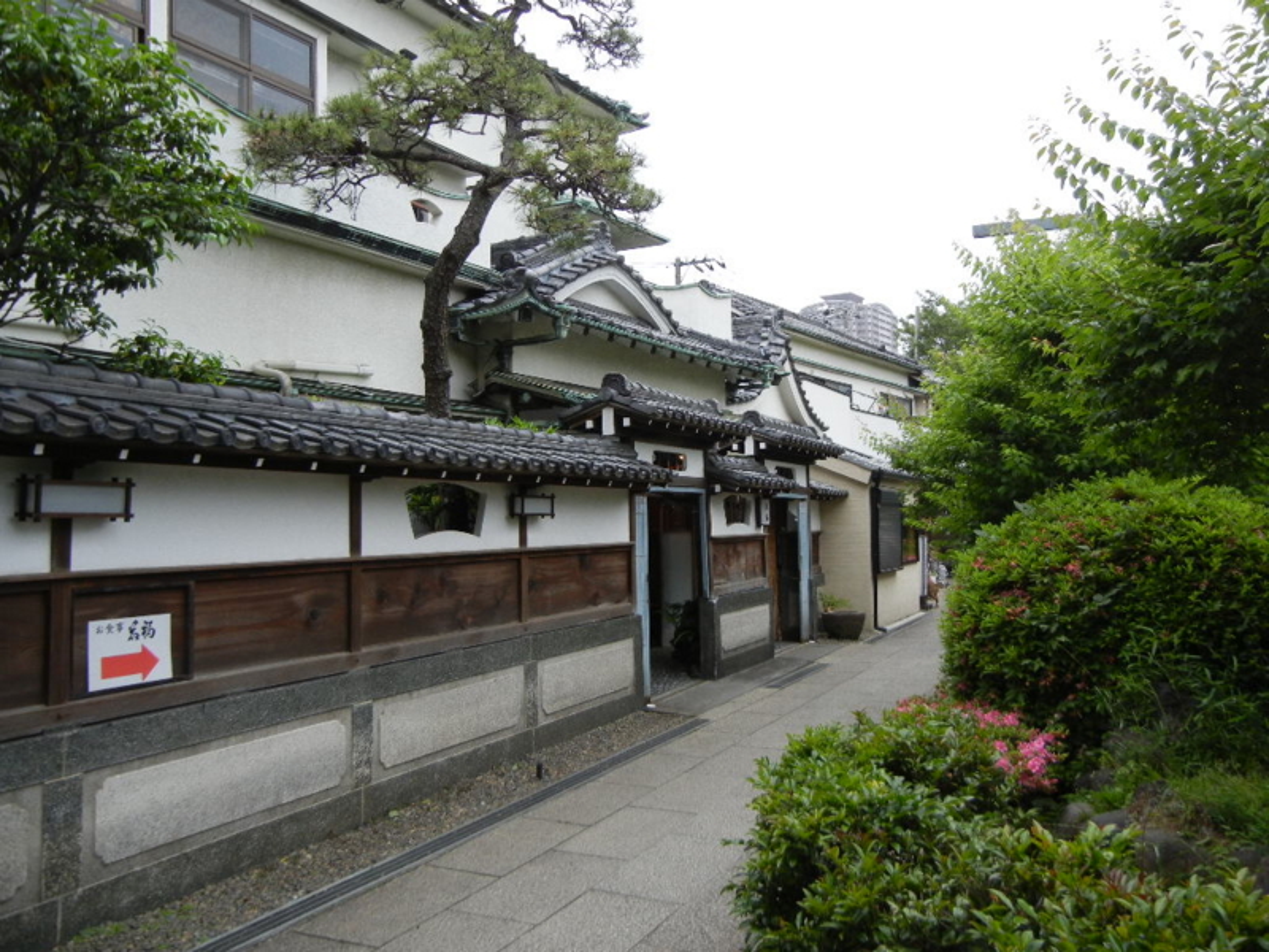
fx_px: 1100
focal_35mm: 30
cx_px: 634
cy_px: 476
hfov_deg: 60.0
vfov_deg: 46.8
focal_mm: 5.4
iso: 197
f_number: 3.5
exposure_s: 1/30
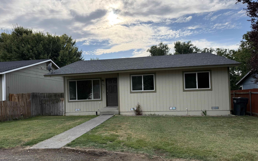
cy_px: 92
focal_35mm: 26
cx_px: 127
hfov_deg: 70.4
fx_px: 183
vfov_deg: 47.5
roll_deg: +1.4
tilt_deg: +1.6
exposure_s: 1/3759
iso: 100
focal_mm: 6.76
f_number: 1.78
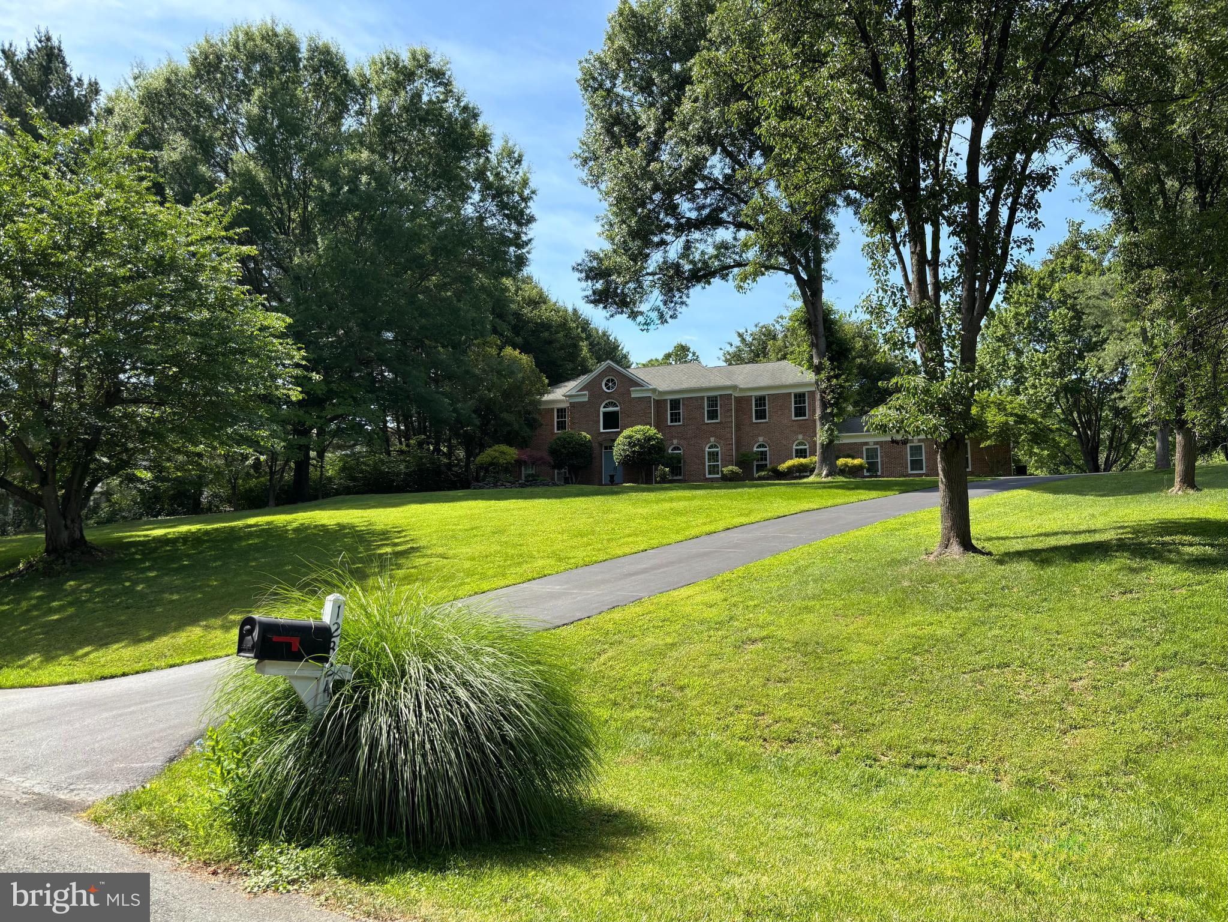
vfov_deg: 53.1
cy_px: 461
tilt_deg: +5.6
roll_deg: +0.3
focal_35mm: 26
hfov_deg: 67.3
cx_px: 614
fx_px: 923
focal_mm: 5.96
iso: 50
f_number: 1.6
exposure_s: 1/1263
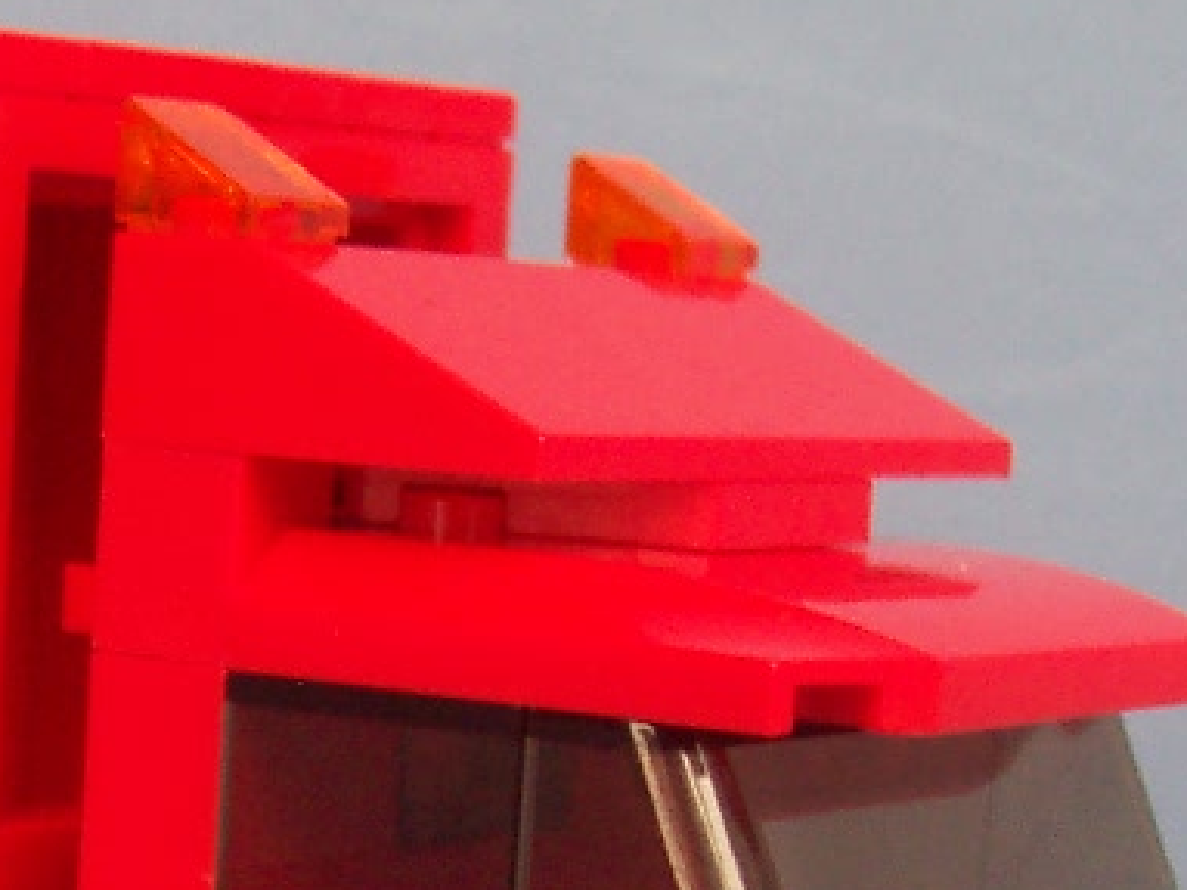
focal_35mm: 116
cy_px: 989
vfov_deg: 12.5
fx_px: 3976
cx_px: 139
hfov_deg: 16.8
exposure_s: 1/30
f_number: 2.8
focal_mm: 5.6
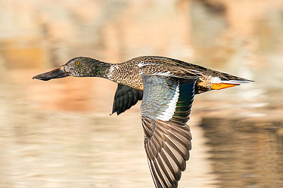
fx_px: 11228
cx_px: 36
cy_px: 49
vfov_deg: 1.0
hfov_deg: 1.4
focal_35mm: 1429
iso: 1250
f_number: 6.3
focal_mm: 600
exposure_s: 1/3200
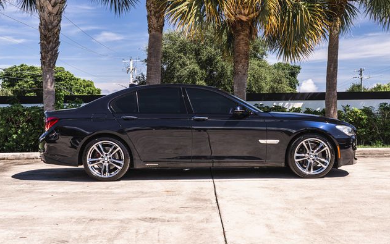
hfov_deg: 40.2
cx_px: 218
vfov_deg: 25.9
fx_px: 532
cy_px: 131
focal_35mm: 50
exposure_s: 1/80
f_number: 8
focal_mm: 40
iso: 160
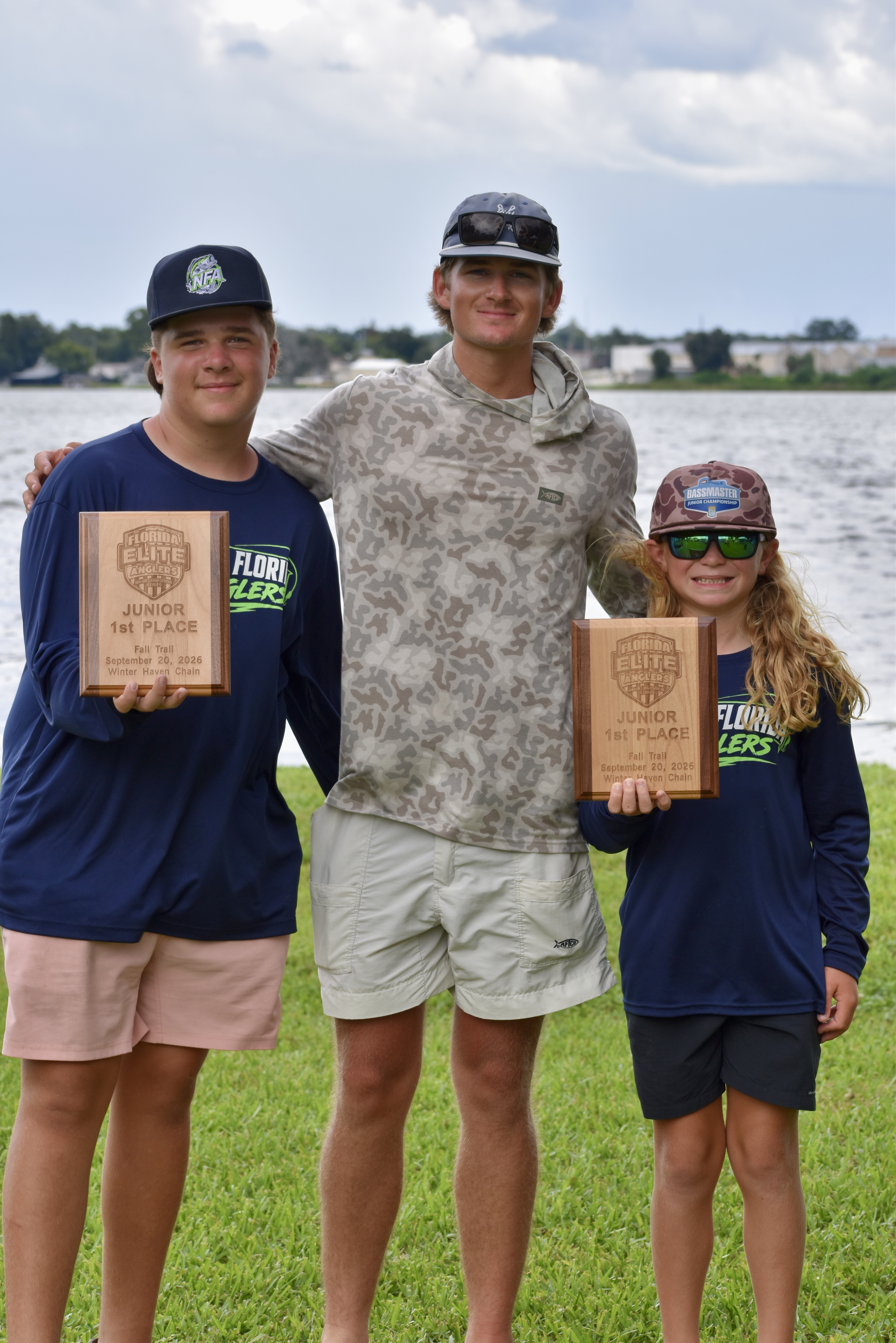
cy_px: 672
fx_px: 4480
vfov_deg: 17.1
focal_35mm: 120
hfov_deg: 11.4
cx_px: 448
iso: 180
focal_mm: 80
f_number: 8
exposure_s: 1/250
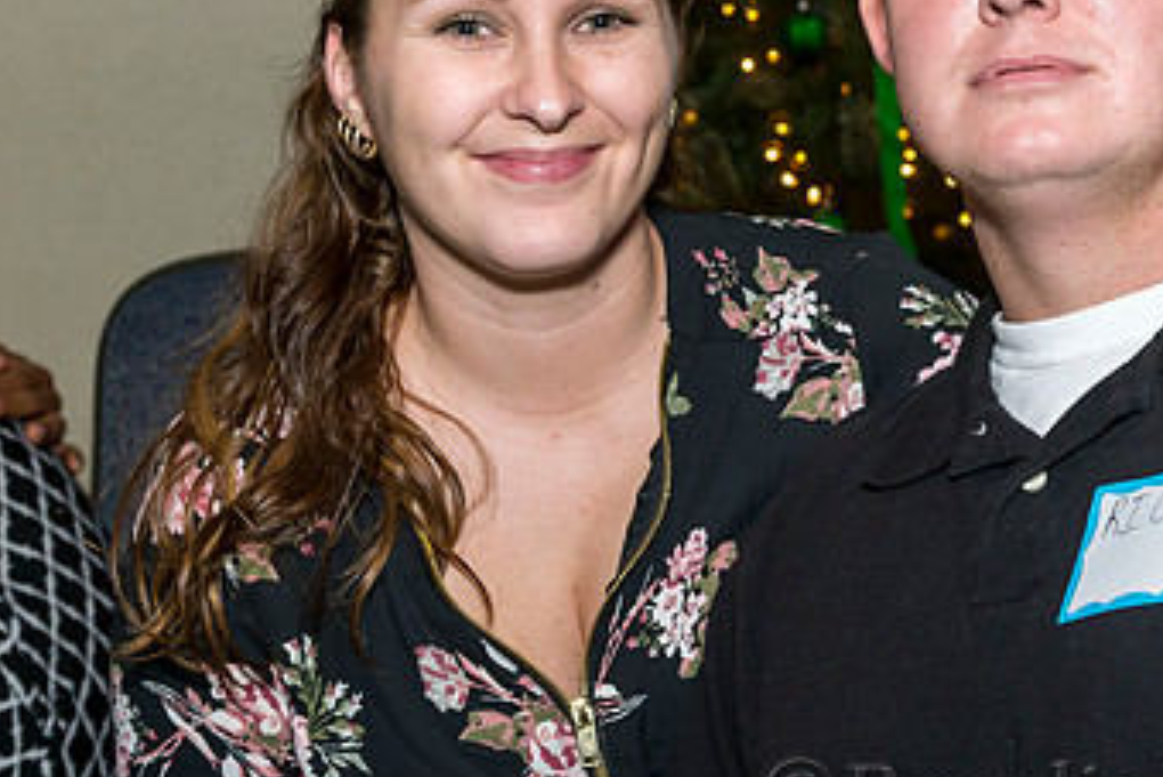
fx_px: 2682
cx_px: 985
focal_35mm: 83
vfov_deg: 16.4
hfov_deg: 24.0
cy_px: 155
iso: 800
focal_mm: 35
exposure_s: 1/80
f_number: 5.6
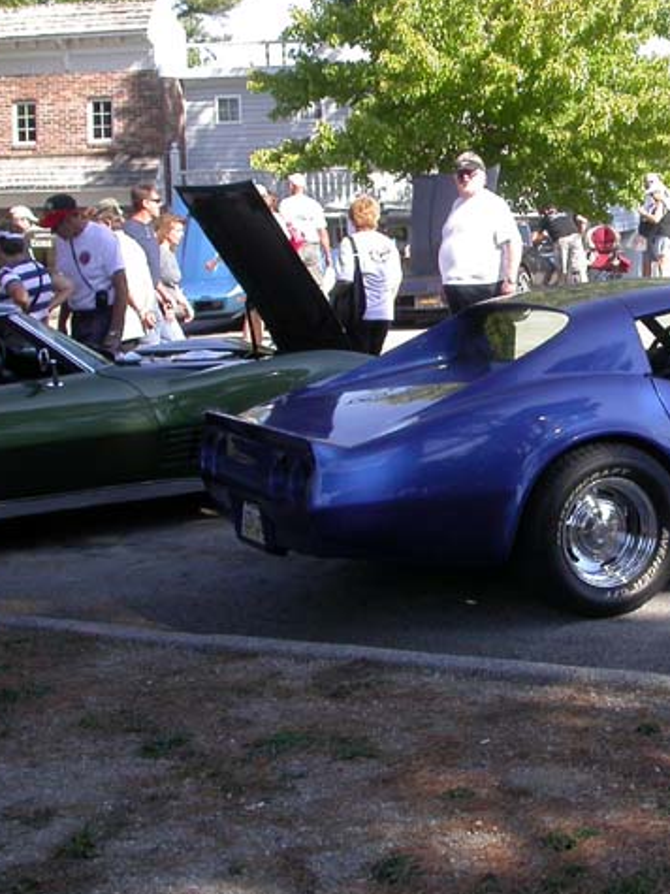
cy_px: 388
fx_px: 1652
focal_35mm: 64
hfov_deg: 22.2
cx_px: 638
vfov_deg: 30.2
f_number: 5.3
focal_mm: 7.85
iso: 100
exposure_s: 1/212
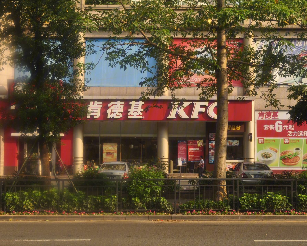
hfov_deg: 36.6
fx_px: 463
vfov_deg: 29.7
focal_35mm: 51
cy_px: 123
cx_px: 165
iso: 200
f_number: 8
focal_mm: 30
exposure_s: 1/80
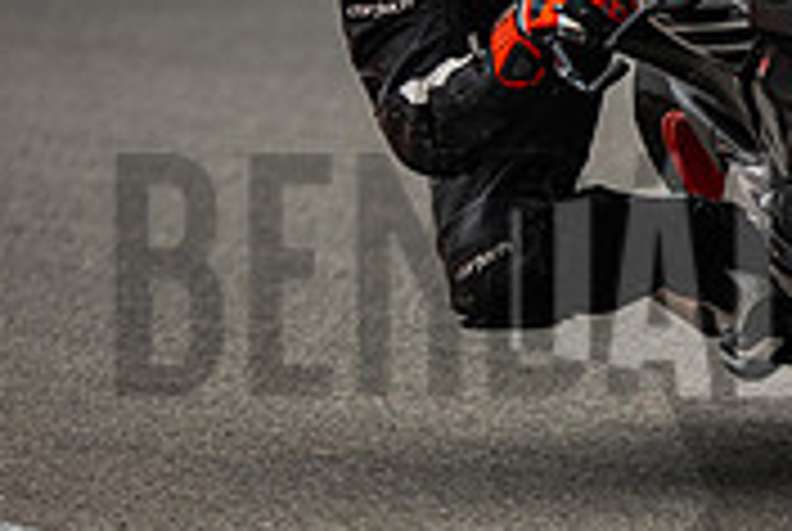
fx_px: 21772
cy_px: 281
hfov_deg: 2.1
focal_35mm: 988
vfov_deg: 1.4
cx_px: 1062
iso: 320
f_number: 2
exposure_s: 1/4000
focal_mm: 200
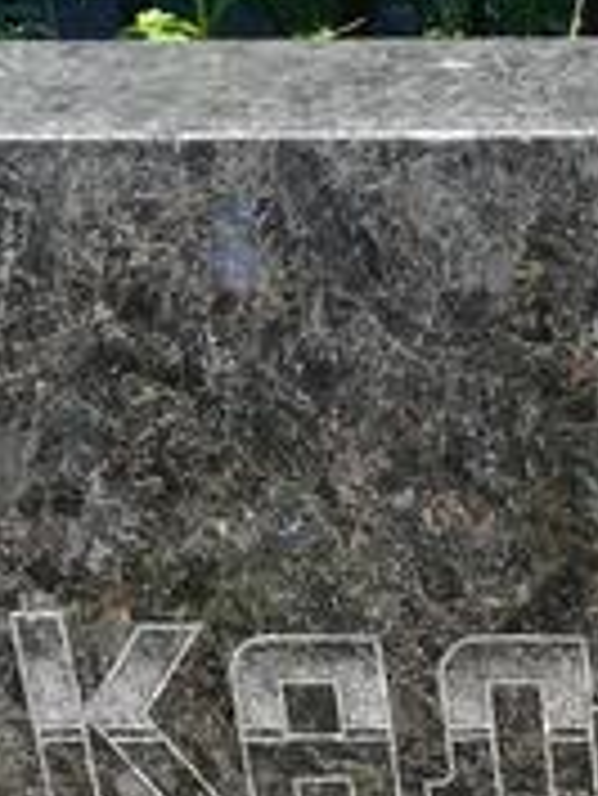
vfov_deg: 16.0
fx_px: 2646
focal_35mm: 115
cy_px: 1106
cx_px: 931
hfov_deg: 12.2
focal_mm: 3.83
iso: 50
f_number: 2.2
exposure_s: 1/256
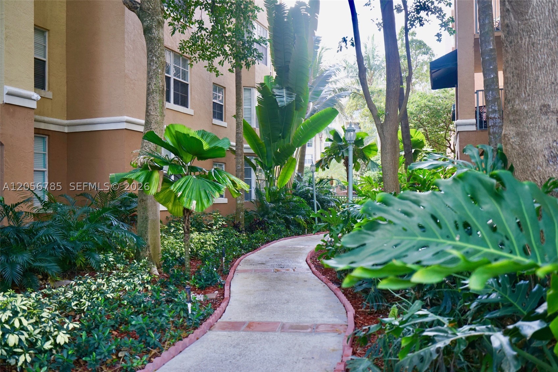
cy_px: 186
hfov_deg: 57.2
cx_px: 279
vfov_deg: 40.0
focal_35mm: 33
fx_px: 512
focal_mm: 33
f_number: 4
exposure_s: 1/160
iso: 640
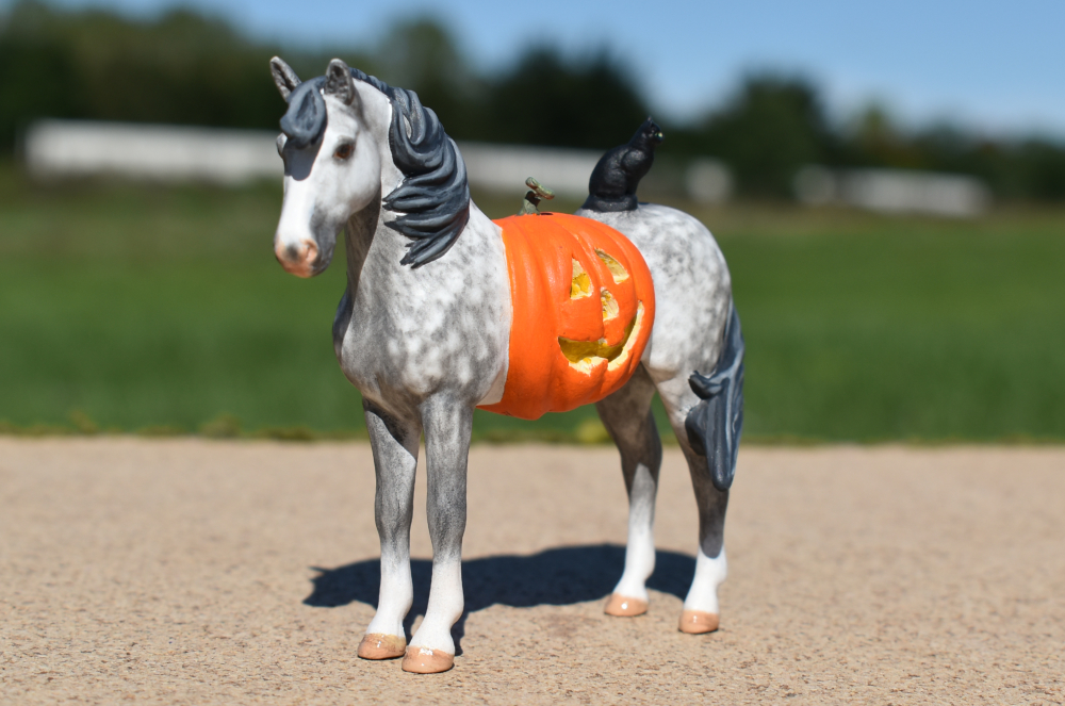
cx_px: 532
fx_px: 1772
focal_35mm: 60
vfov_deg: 22.5
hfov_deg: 33.5
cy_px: 353
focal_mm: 40
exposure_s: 1/500
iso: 100
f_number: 8
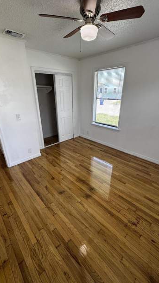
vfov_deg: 99.4
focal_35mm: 16
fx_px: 120
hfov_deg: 67.0
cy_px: 142
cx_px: 76
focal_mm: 2.22
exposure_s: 1/120
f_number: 2.2
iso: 80
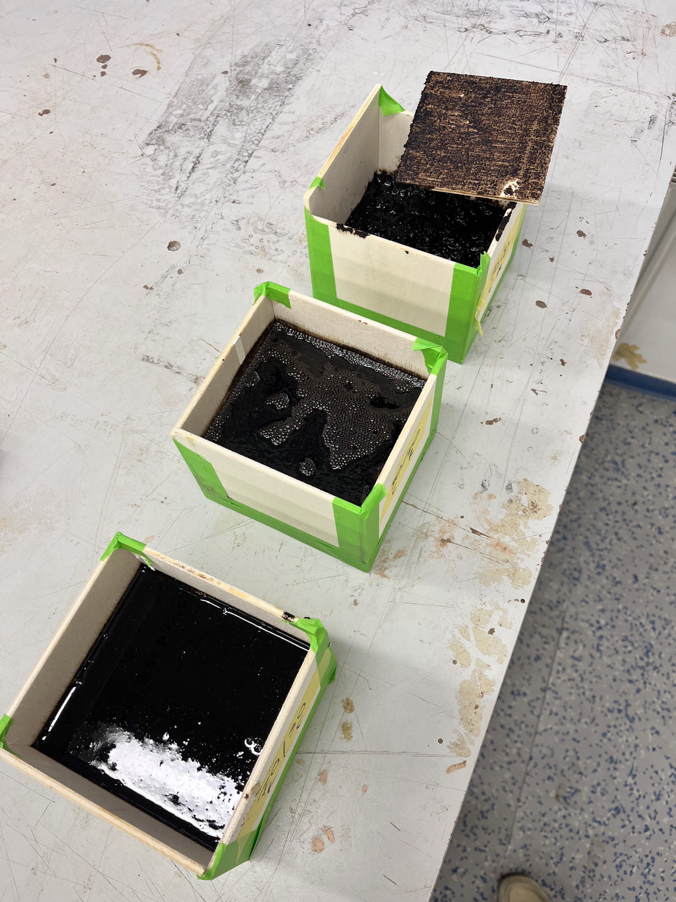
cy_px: 451
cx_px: 338
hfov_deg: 53.1
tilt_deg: -63.5
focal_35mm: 26
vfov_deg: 67.3
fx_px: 677
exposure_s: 1/100
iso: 64
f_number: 1.6
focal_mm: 5.1
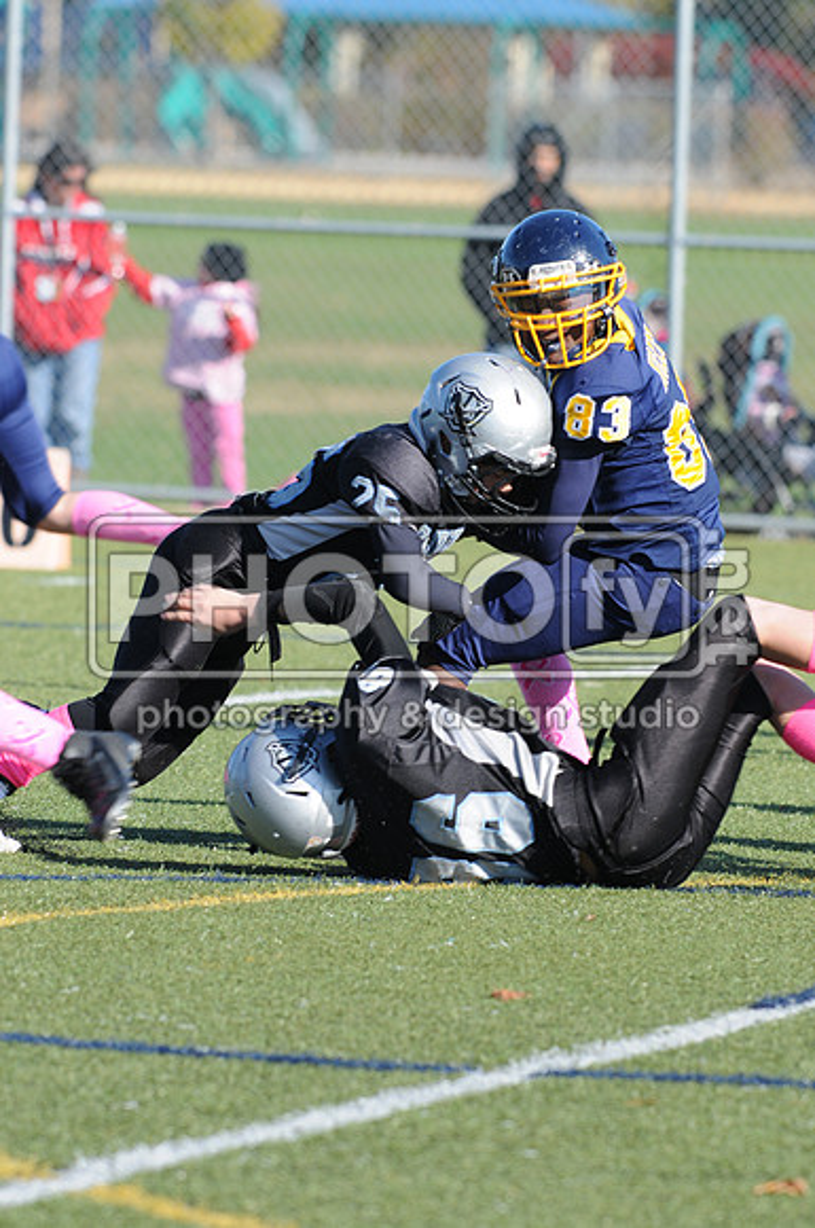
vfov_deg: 4.6
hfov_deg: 3.0
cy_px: 614
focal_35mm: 450
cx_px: 408
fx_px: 15326
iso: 200
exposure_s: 1/500
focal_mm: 300
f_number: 6.3
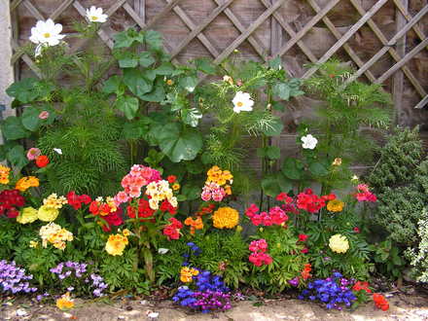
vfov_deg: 39.7
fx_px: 445
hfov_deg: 51.4
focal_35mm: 36
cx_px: 214
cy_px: 160
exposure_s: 1/200
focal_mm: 6
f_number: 3.2
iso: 64
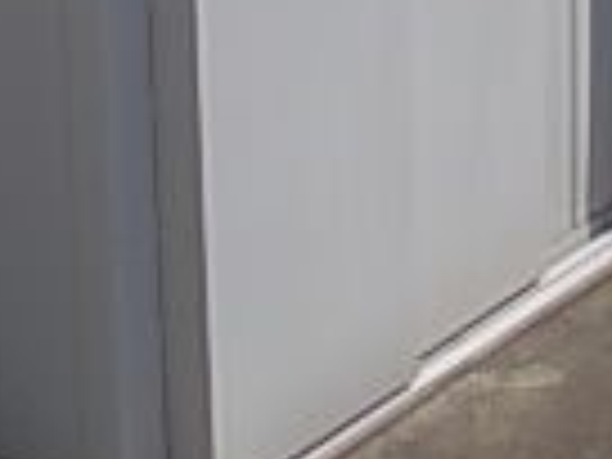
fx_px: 2334
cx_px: 432
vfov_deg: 10.3
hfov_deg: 14.9
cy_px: -490
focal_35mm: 132
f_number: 5.4
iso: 80
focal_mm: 4
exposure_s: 1/400
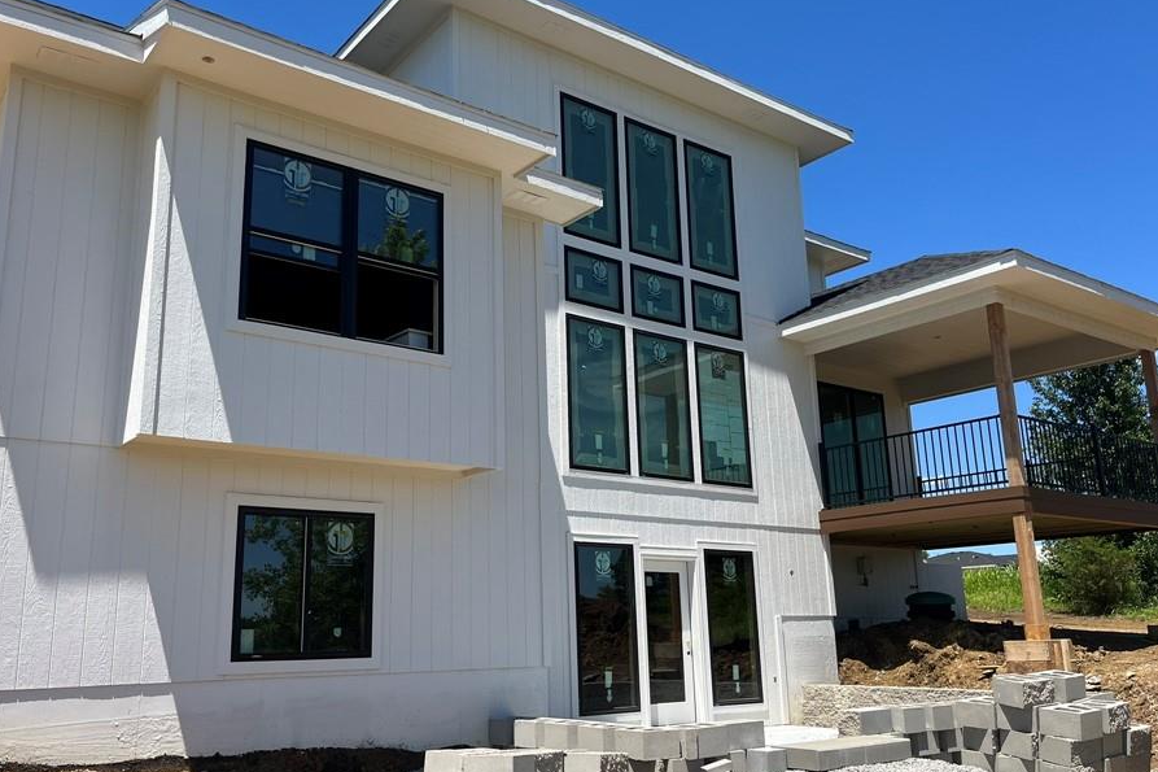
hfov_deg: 60.2
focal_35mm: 31
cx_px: 534
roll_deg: +1.1
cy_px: 385
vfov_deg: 42.3
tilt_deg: +13.1
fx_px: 997
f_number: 1.6
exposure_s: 1/3049
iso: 50
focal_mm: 5.1
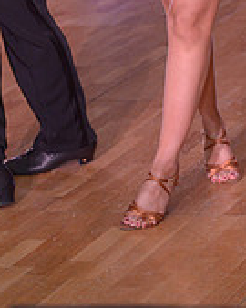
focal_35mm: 226
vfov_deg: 8.3
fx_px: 2059
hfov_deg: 6.8
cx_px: 79
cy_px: -173
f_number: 5
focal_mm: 70
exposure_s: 1/200
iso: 1250
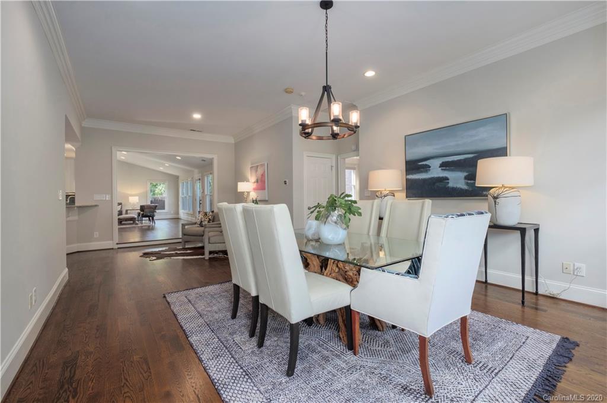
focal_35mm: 15
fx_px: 253
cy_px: 202
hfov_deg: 100.4
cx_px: 304
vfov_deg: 77.2
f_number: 8
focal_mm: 10
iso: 400
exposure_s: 1/30
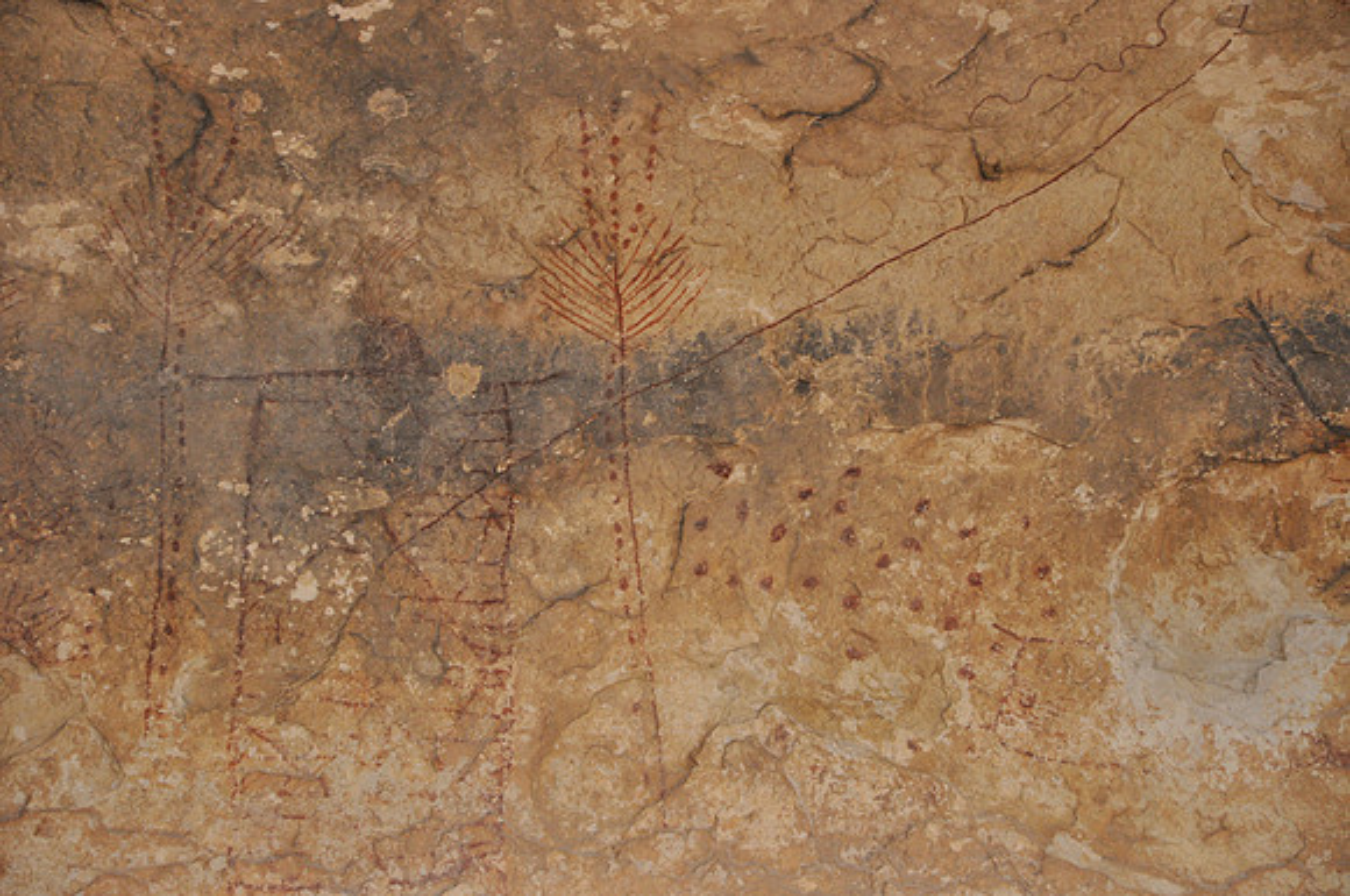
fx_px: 4494
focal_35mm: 120
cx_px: 675
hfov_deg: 17.1
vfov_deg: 11.4
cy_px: 448
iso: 800
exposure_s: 1/60
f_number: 5.3
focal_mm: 80
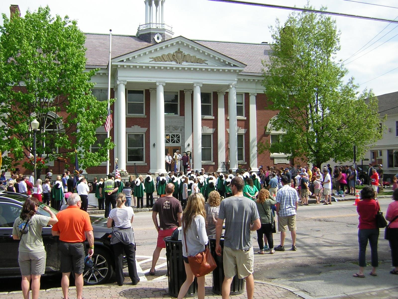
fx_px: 414
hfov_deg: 51.4
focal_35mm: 36
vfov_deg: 39.7
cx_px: 199
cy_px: 150
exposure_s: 1/240
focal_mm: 4.7
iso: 50
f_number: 5.2
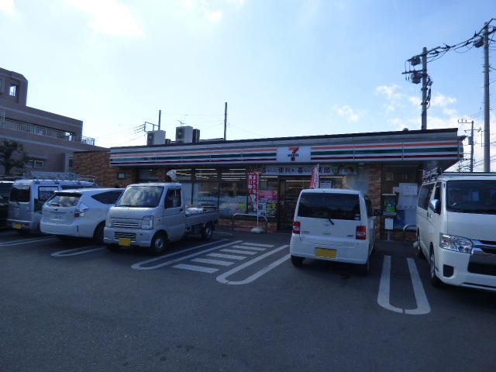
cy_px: 186
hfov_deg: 81.7
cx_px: 248
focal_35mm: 20
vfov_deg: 66.0
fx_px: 287
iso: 160
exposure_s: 1/1300
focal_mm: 3.64
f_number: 2.8
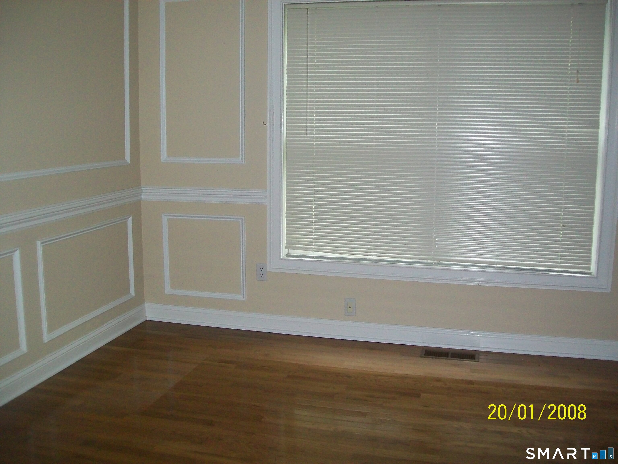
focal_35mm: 36
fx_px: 643
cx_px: 309
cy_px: 232
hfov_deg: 51.4
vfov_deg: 39.7
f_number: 2.7
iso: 160
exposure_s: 1/60
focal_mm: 6
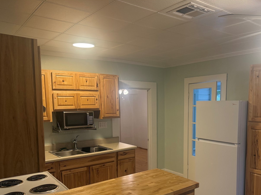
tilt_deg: -5.5
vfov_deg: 43.6
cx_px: 170
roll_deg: +0.9
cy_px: 128
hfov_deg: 55.8
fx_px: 241
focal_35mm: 32
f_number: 1.78
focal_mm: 6.76
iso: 250
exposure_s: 1/120
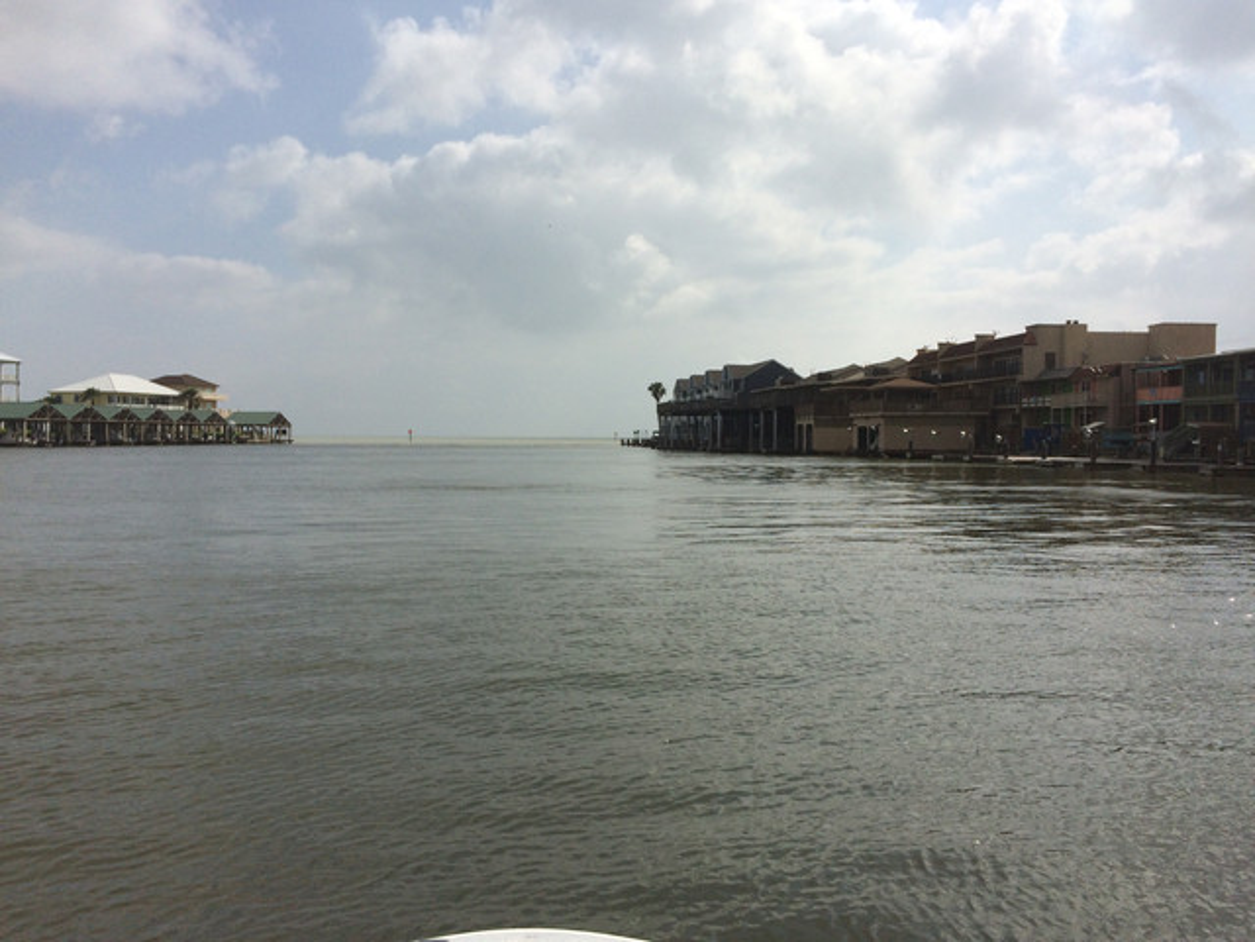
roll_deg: +0.3
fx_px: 1051
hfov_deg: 61.7
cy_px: 471
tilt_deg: +0.5
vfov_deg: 48.2
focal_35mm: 29
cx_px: 628
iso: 40
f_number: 2.2
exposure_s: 1/8264
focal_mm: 4.15
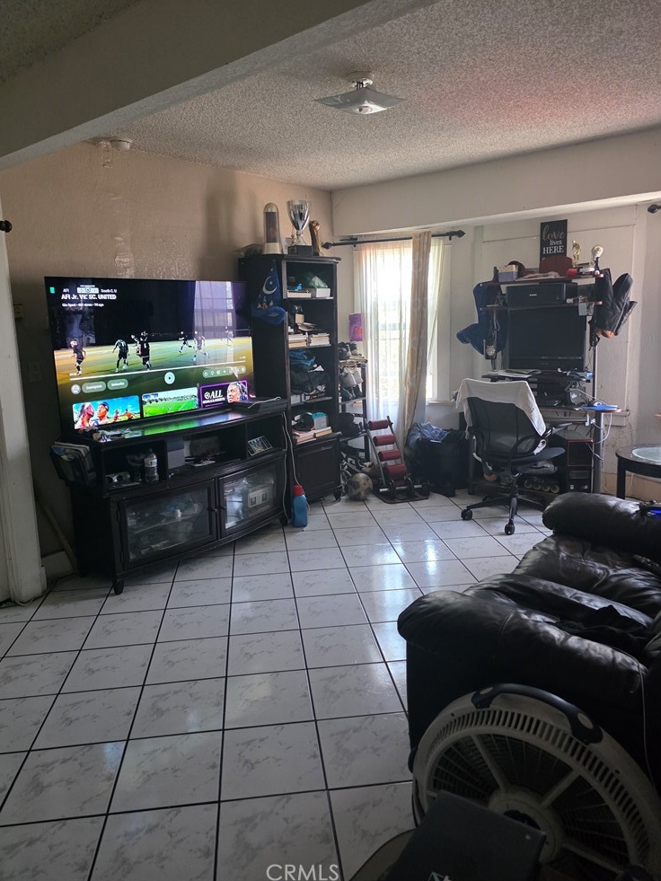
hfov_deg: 56.8
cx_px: 321
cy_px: 426
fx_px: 611
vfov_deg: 71.6
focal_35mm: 24
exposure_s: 1/120
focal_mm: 6.3
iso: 800
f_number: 1.7
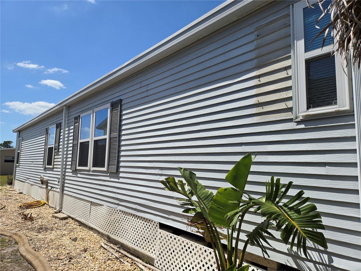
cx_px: 180
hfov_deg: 73.9
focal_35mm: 23
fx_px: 240
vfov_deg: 58.9
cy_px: 136
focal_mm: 5.4
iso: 25
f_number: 1.8
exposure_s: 1/2745
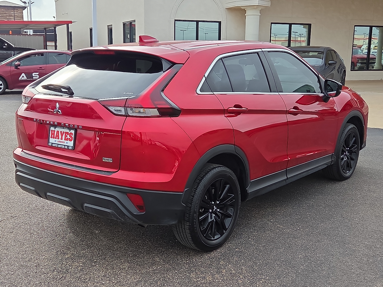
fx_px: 487
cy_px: 144
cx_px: 192
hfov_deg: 42.9
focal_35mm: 44
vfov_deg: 32.9
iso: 25
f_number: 1.8
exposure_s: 1/588
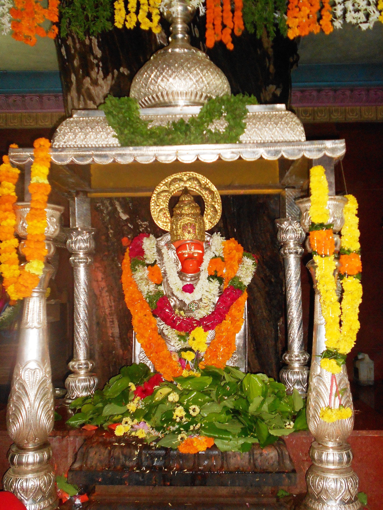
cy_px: 255
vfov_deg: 56.8
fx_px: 472
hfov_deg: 44.2
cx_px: 192
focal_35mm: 32
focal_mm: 5.8
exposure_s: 1/30
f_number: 3.6
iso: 250
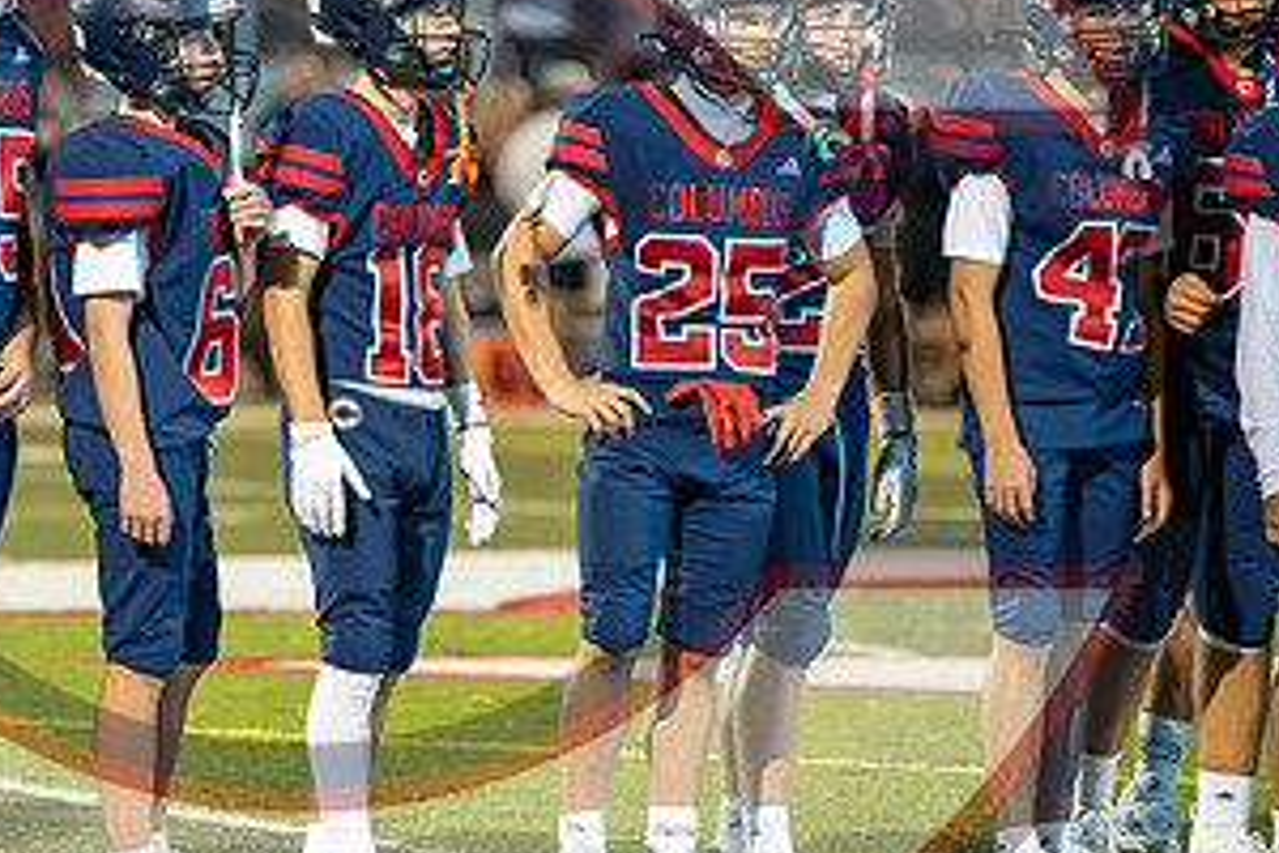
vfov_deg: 3.8
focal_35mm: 363
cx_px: 345
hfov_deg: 5.7
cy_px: 357
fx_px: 12896
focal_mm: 175
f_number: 2.8
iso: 12800
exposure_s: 1/1000
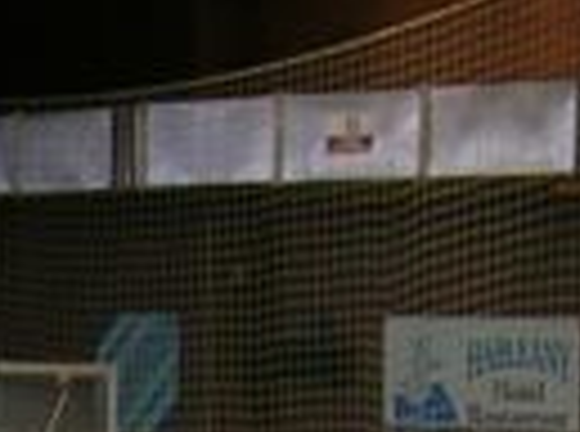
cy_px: 1030
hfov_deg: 8.8
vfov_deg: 6.4
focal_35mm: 219
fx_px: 3659
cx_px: -315
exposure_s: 1/30
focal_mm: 6.7
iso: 58
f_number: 3
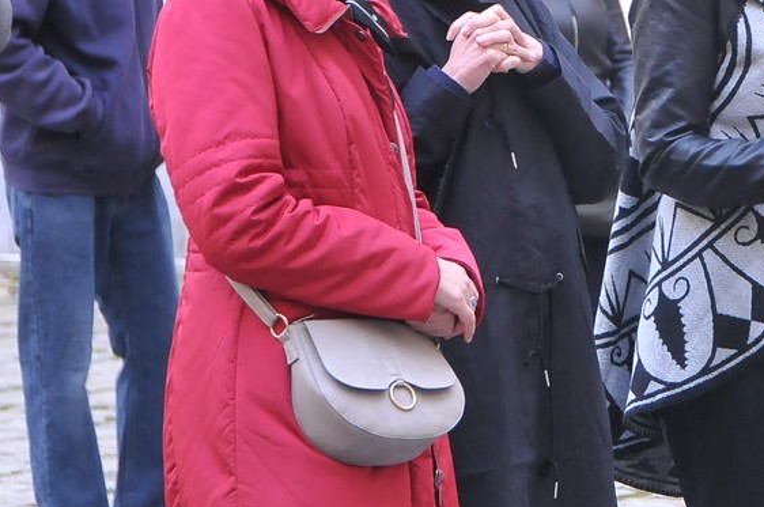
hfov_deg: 7.2
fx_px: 6080
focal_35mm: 287
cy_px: 103
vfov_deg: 4.8
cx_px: 542
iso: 800
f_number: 5.3
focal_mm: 105
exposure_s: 1/30
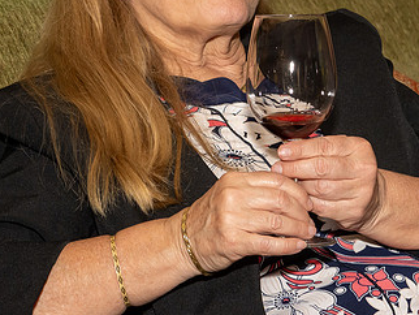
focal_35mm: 193
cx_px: 215
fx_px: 2338
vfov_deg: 7.7
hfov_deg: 10.2
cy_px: 61
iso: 500
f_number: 7.1
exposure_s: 1/250
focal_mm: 55
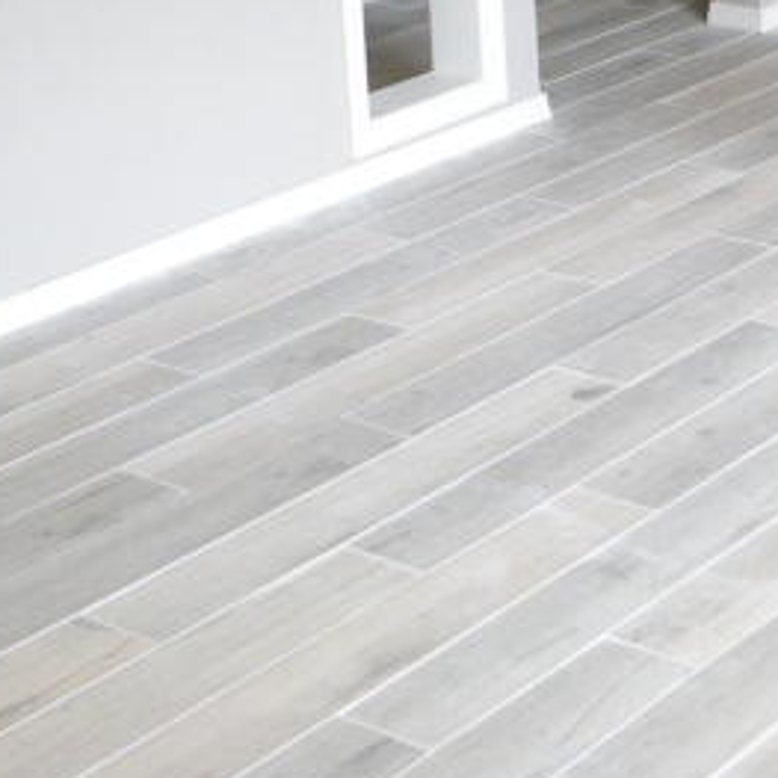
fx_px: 2365
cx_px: 1050
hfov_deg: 17.4
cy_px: -343
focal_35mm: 93
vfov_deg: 17.1
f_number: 2.8
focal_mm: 4.7
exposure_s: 1/60
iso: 266
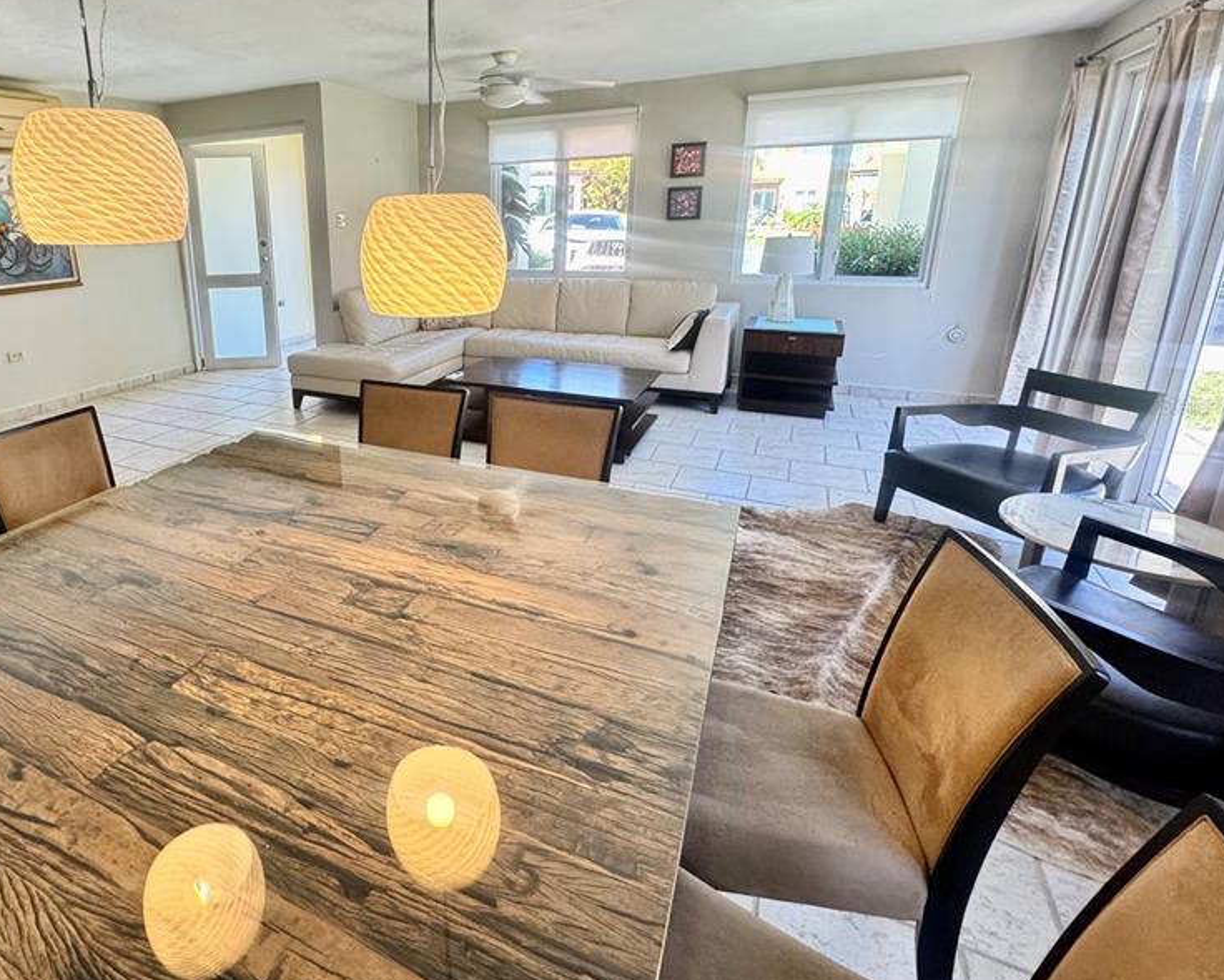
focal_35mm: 19
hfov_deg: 80.5
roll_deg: +1.3
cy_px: 404
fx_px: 688
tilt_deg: -16.2
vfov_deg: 70.3
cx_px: 407
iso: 250
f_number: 2.2
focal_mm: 2.22
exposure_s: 1/60
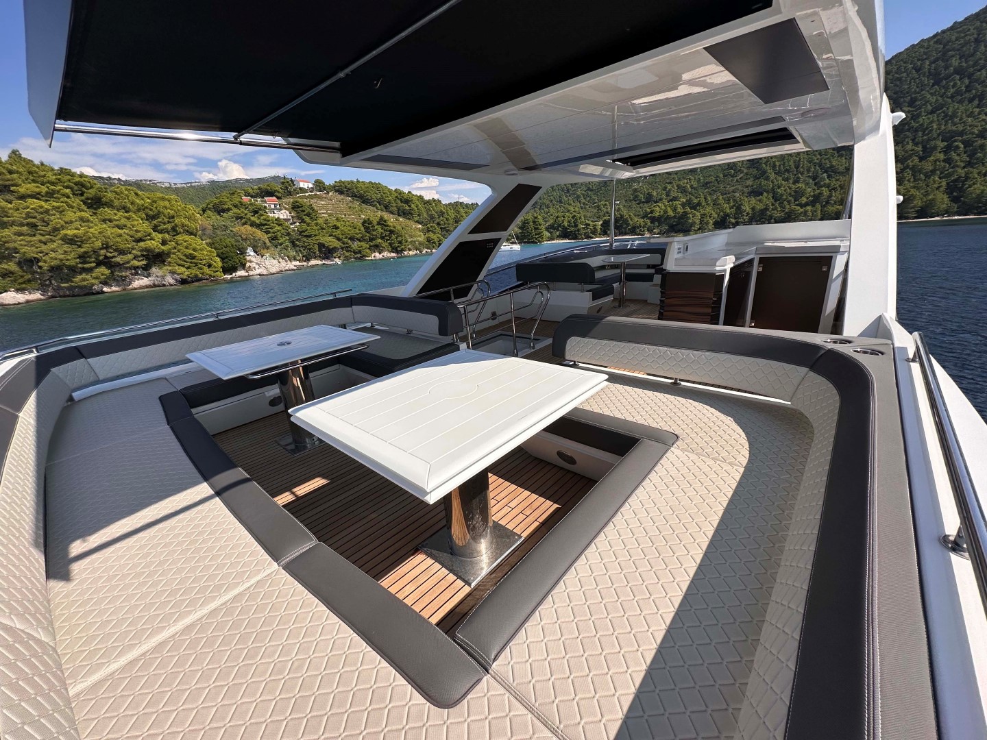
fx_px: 399
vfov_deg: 85.7
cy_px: 370
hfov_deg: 102.1
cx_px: 494
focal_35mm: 14
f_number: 2.2
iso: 50
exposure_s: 1/4292
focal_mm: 2.22
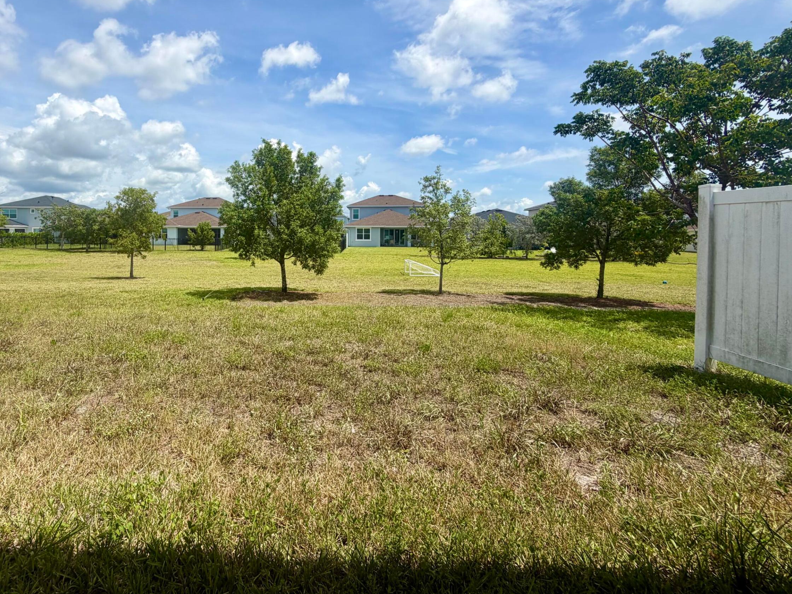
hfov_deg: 85.9
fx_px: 412
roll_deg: +0.3
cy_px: 236
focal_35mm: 18
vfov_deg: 70.8
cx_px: 294
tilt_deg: -0.4
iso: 20
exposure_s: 1/1259
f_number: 2.2
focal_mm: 2.22
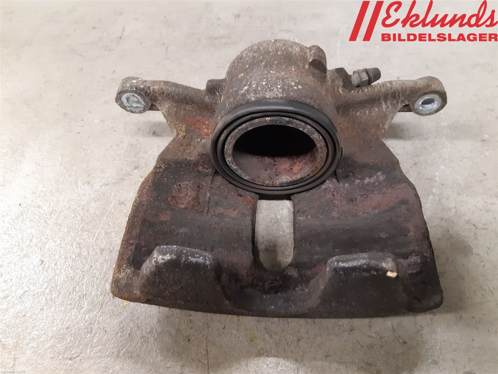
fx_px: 374
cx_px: 249
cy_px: 187
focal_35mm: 26
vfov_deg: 53.1
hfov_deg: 67.3
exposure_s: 1/33
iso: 250
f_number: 1.7
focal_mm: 3.93
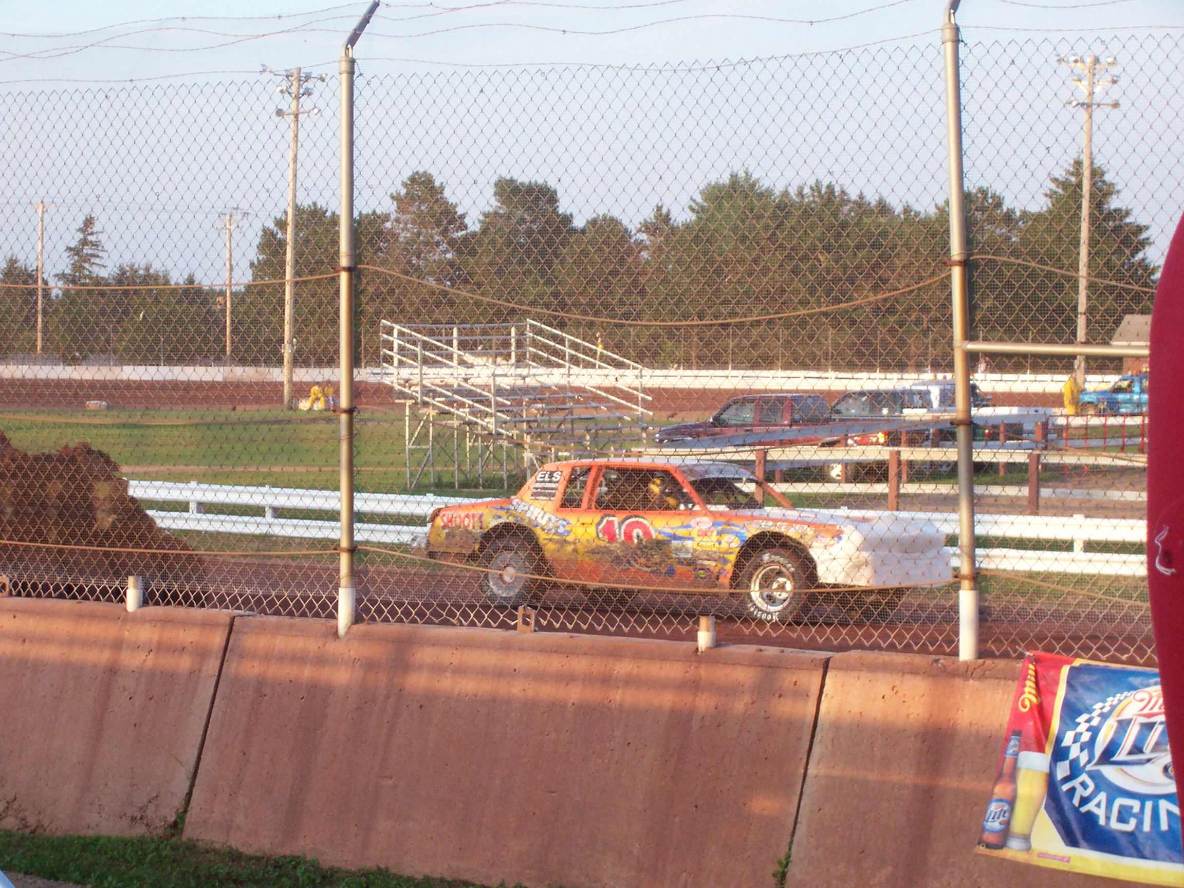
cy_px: 444
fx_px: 3489
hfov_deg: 19.3
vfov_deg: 14.5
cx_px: 592
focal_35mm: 102
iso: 160
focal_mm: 16.8
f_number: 4.6
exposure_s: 1/188
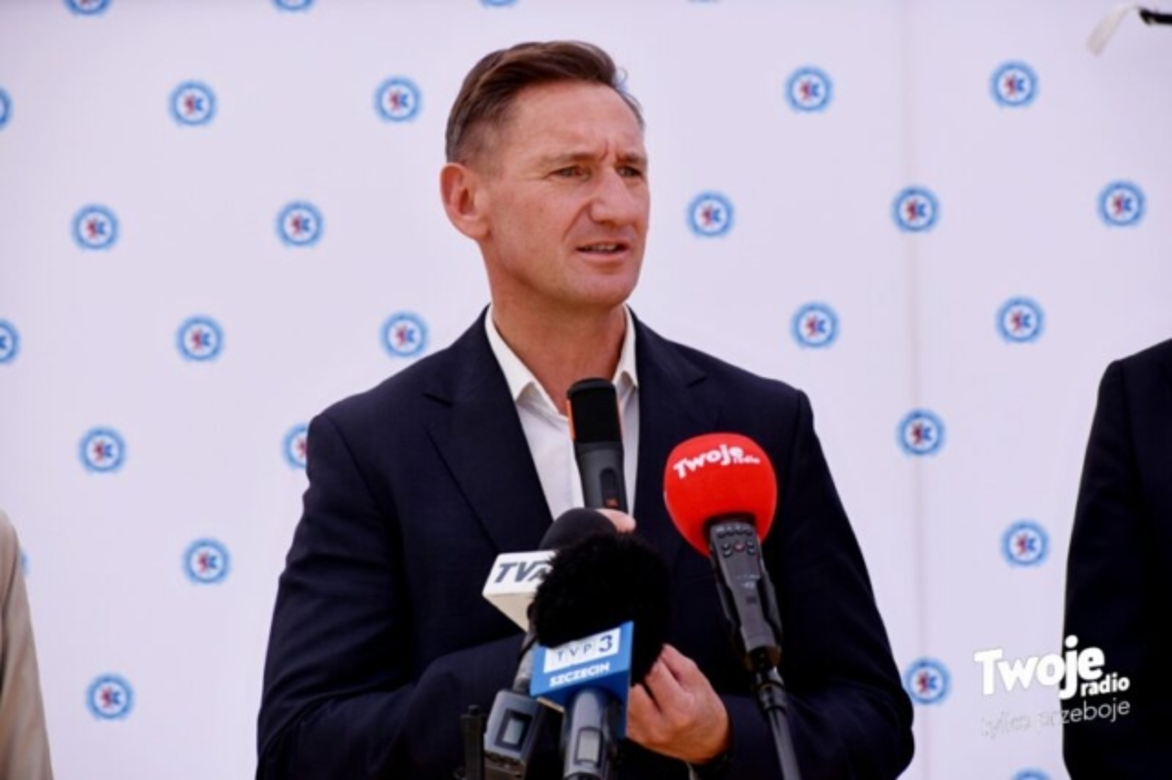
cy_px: 390
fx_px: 5857
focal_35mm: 180
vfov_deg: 7.6
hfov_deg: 11.4
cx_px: 586
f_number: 5.6
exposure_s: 1/1600
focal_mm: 120
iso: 400
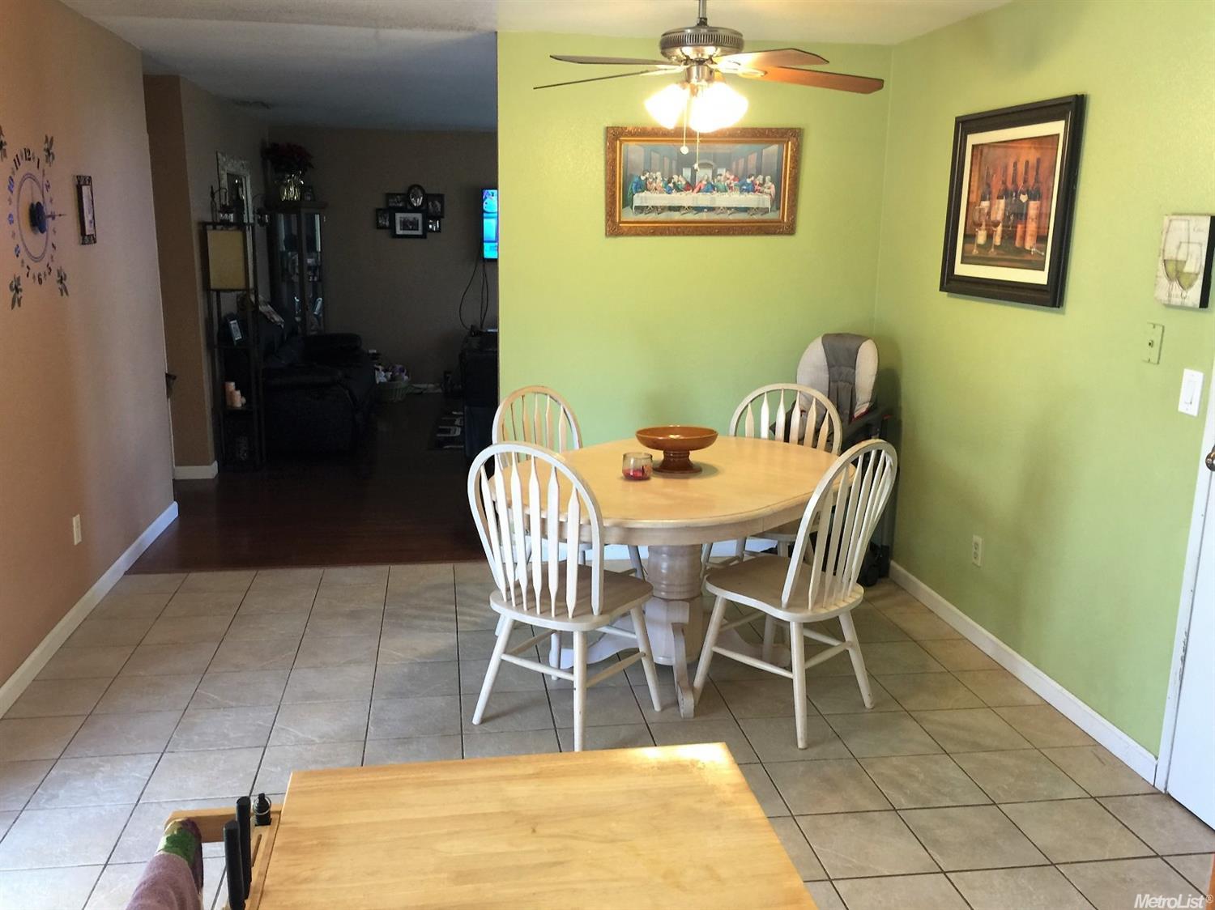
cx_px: 608
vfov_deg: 48.2
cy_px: 455
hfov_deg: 61.7
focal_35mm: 29
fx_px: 1018
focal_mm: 4.15
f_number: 2.2
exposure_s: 1/15
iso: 50
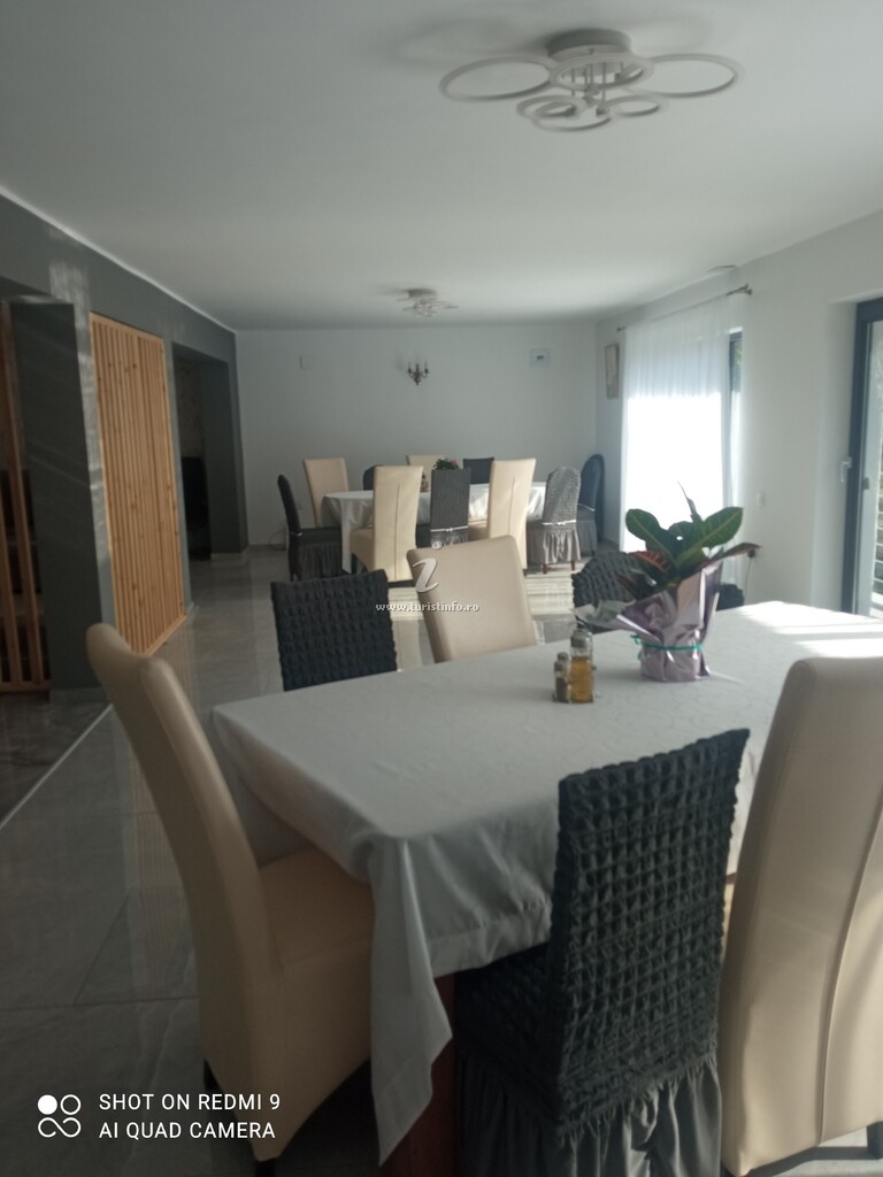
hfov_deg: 51.4
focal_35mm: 27
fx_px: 918
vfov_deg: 65.3
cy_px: 588
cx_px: 442
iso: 116
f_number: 2.2
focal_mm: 3.79
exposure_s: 1/278
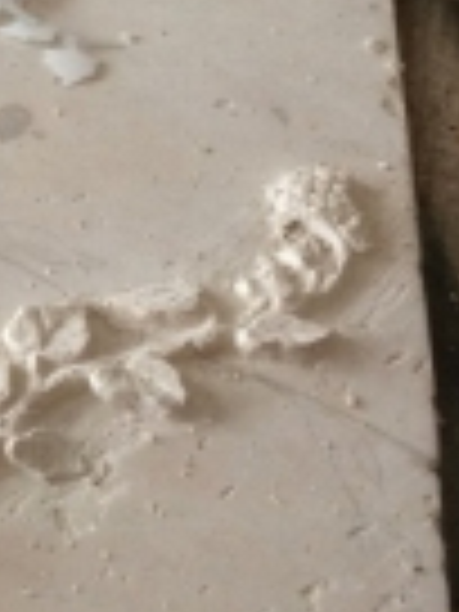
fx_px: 1892
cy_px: 36
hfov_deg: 12.7
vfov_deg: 18.0
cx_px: -344
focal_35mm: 107
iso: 80
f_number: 2.2
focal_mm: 4.15
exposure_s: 1/33
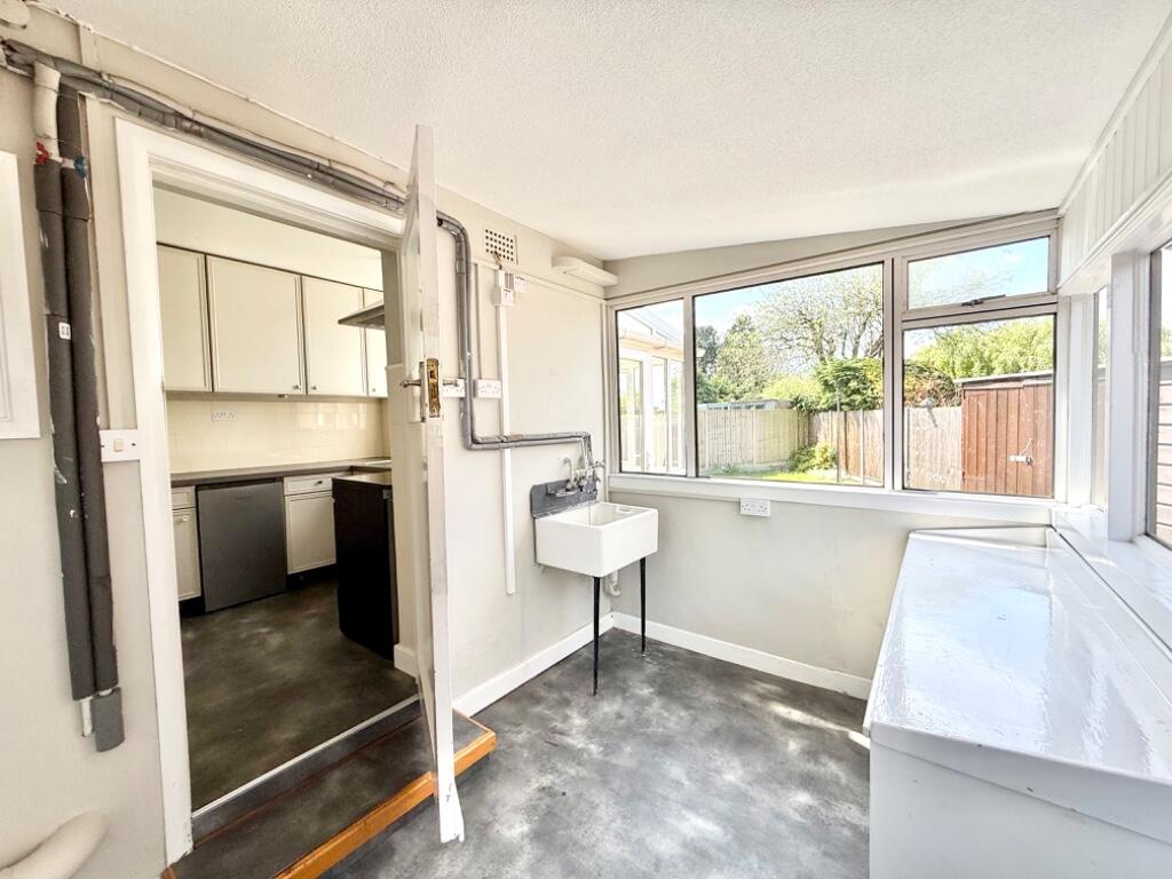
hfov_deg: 102.1
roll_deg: +0.8
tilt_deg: -2.1
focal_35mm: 14
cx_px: 586
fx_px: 474
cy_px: 440
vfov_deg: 85.7
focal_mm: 2.22
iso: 64
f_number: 2.2
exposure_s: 1/405
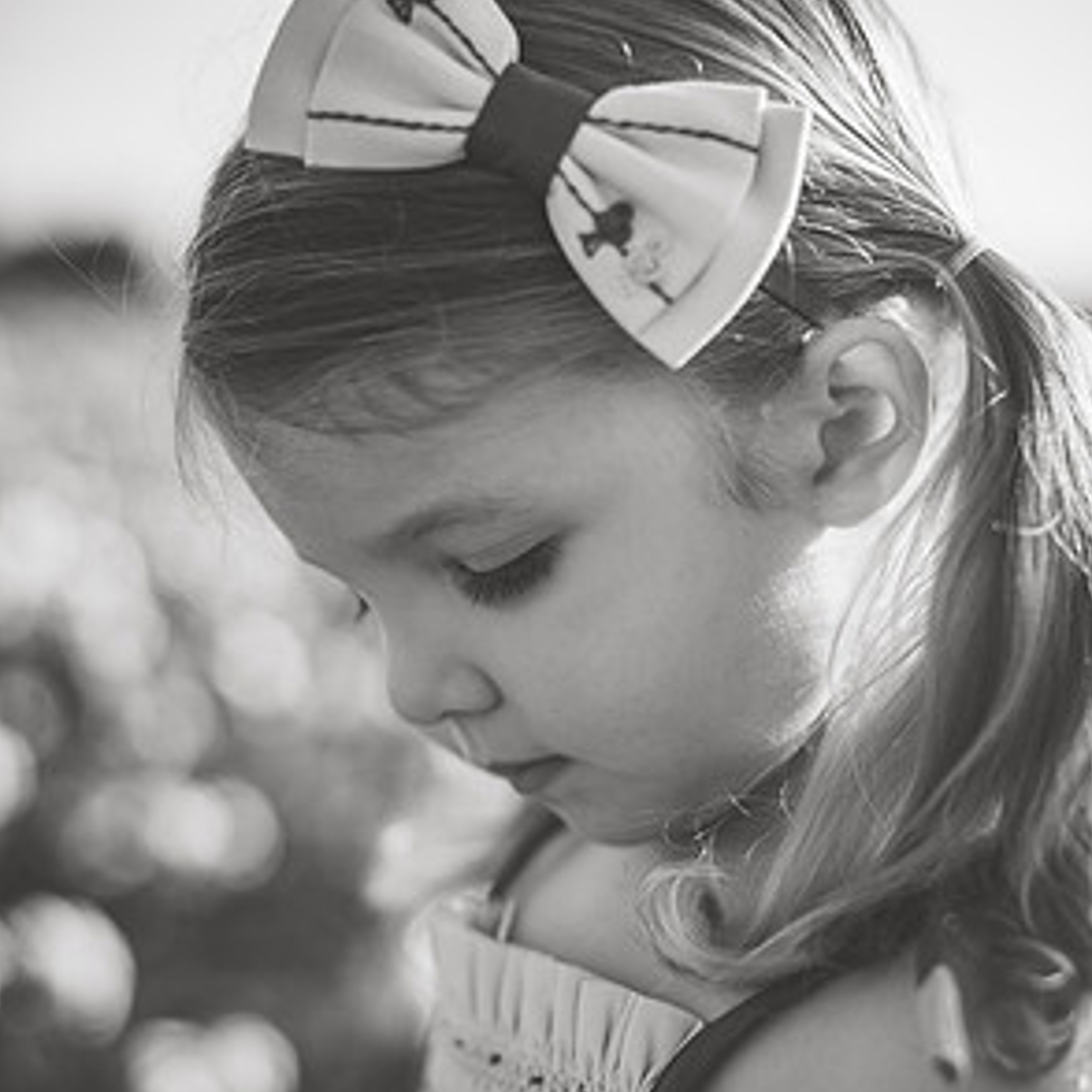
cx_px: 553
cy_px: 568
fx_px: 2320
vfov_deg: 26.5
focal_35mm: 65
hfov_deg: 26.5
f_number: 2.2
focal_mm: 50
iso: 160
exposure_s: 1/3200
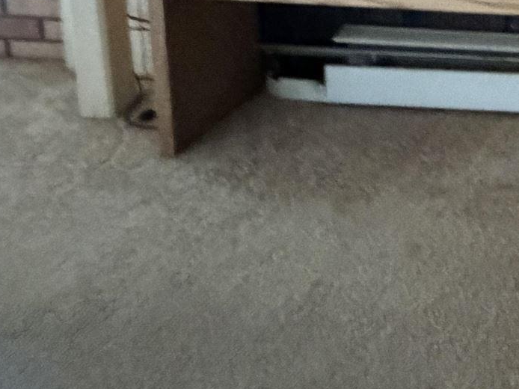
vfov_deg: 19.1
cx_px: 876
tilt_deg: -5.9
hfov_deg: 22.3
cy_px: -272
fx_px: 929
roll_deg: -2.1
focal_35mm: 62
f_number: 2.2
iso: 1600
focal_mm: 2.22
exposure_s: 1/30
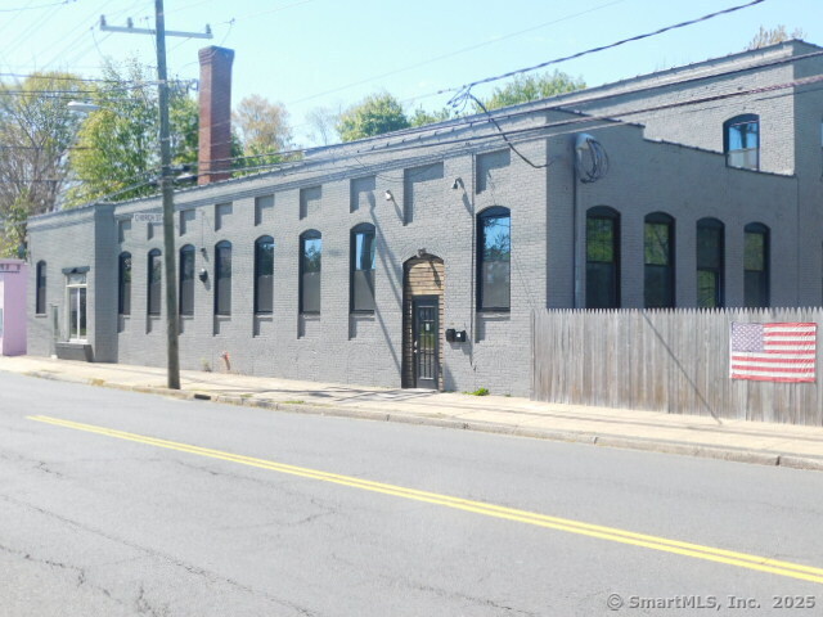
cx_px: 412
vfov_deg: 32.2
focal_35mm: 45
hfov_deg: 42.1
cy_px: 308
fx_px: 1070
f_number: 3.7
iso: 125
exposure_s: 1/500
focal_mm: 8
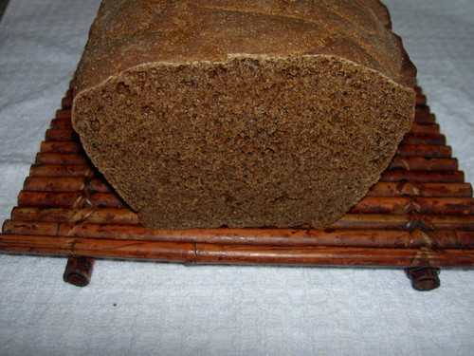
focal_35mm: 39
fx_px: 534
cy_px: 178
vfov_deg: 36.8
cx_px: 237
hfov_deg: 47.9
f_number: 2.8
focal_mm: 8
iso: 50
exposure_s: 1/60
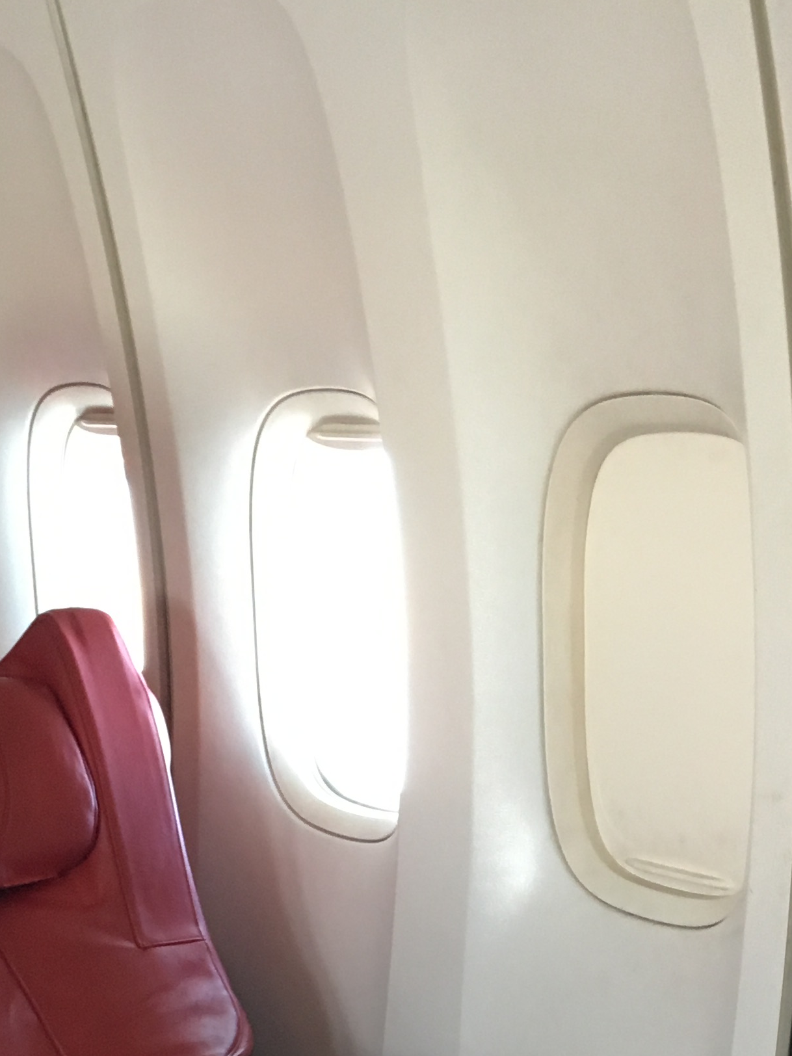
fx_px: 2196
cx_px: 522
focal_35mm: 72
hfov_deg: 20.4
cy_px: 1306
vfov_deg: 24.2
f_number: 2.2
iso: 160
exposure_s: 1/33
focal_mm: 4.15
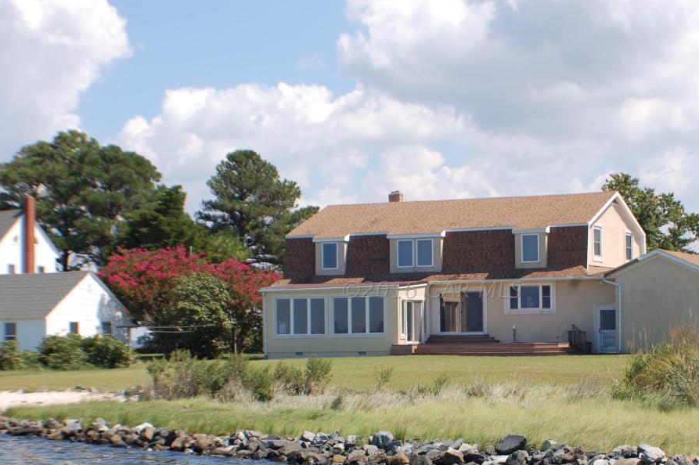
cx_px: 432
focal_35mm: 107
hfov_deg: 19.1
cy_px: 290
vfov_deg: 12.8
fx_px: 2069
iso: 200
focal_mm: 55
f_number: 9
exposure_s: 1/320
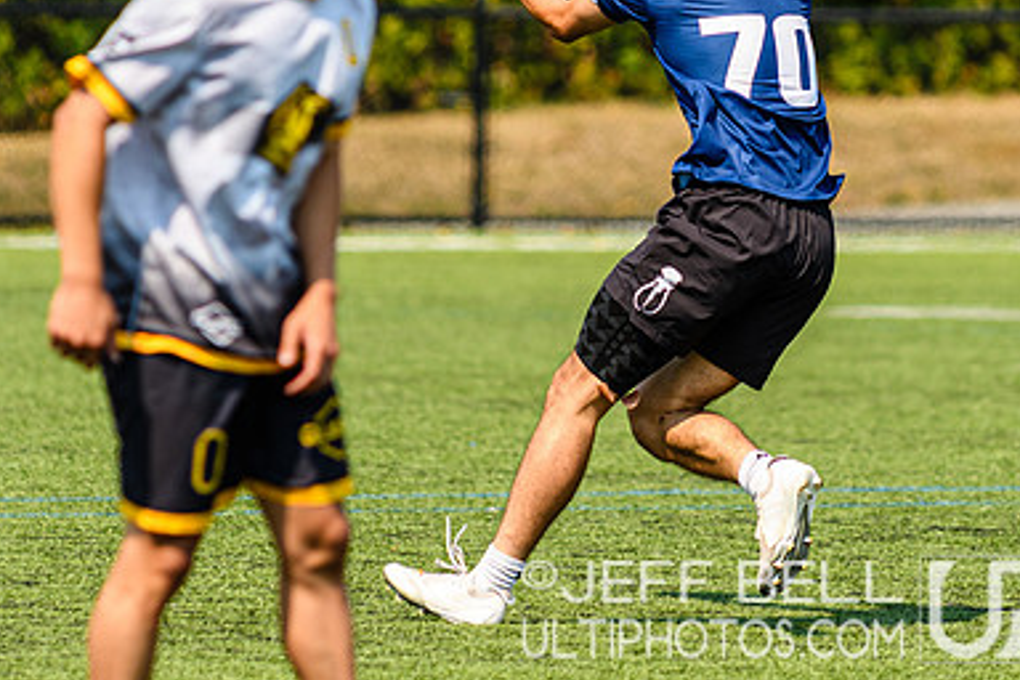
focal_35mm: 632
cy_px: 33
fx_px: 17905
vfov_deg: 2.2
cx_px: 629
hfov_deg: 3.3
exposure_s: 1/1000
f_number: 3.2
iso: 100
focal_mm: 200
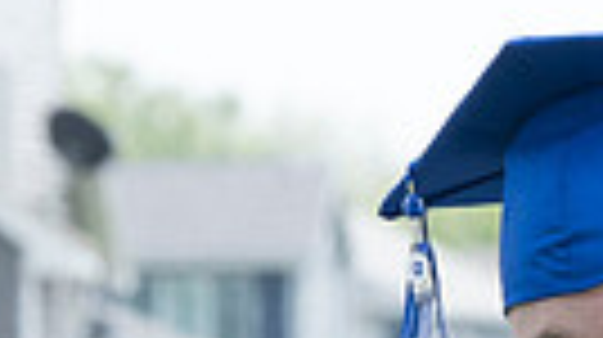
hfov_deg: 1.7
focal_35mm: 1246
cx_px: 175
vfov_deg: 1.0
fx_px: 19899
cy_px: 278
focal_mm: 110
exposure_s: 1/250
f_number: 7.1
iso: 200
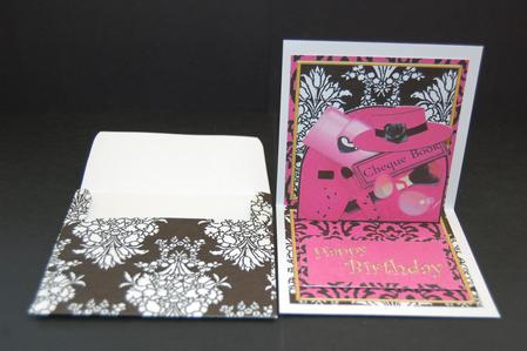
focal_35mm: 52
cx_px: 264
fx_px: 768
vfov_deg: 25.7
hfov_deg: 37.9
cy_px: 176
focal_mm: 35
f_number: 4.8
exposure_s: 1/60
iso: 400
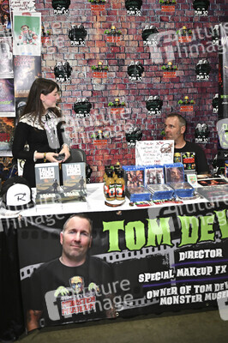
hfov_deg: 37.8
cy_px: 172
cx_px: 114
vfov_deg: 54.5
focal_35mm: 35
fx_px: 333
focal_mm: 35
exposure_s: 1/250
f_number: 2.2
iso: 400
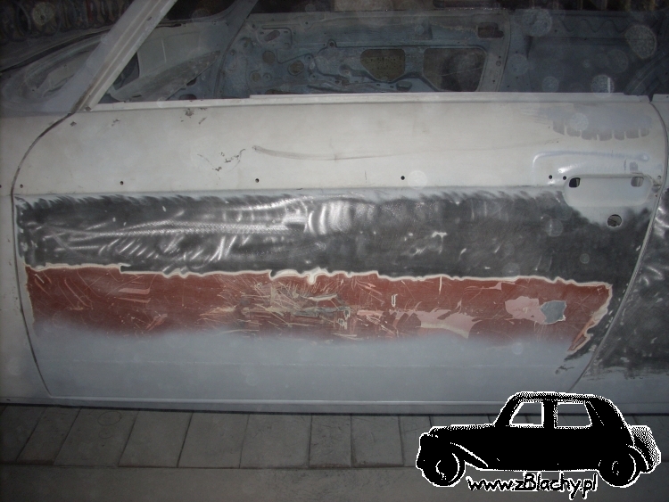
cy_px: 251
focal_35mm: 37
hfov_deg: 50.1
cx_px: 334
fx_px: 715
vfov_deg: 38.7
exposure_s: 1/60
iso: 64
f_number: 2.8
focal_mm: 6.2
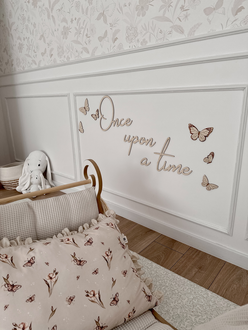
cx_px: 124
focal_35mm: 24
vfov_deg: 71.6
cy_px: 165
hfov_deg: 56.8
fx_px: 229
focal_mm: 6.86
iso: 80
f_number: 1.8
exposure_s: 1/290
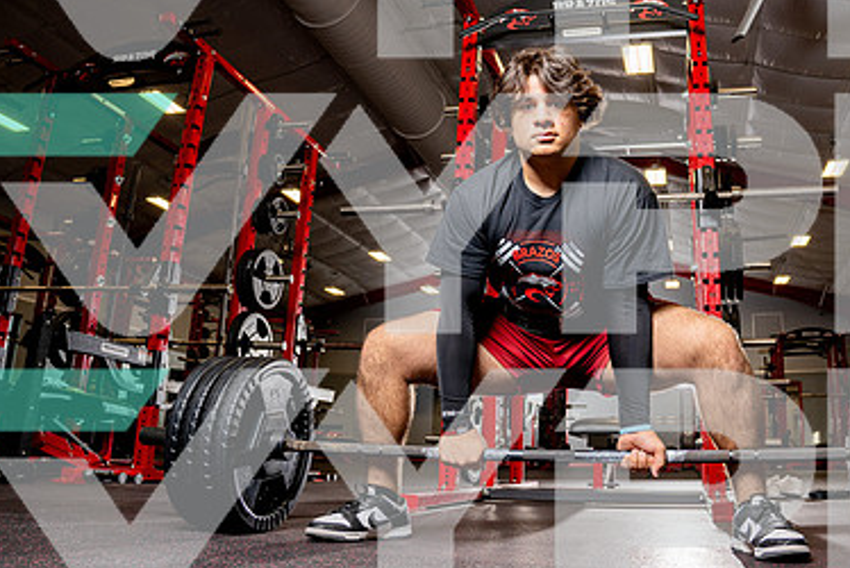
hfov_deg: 59.6
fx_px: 732
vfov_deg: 42.1
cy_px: 215
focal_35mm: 31
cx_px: 518
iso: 100
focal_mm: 20
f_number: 4
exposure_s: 1/250
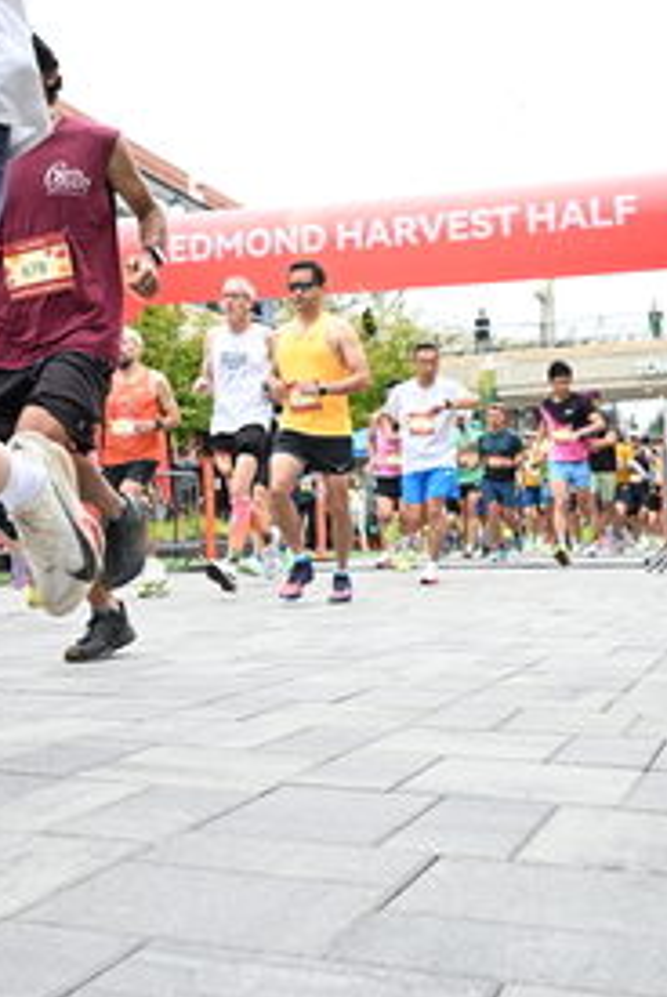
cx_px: 292
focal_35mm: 48
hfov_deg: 28.1
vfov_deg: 40.8
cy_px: 381
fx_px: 1331
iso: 2000
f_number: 4
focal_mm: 24
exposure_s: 1/640
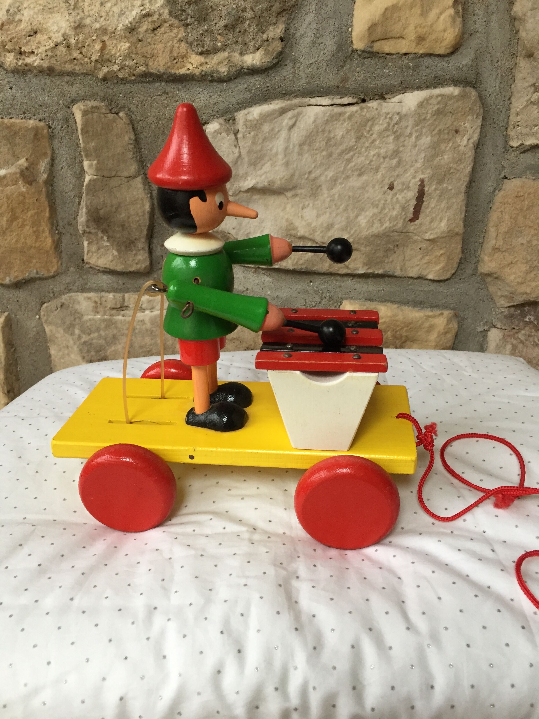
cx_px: 270
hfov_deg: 48.2
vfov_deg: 61.7
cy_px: 360
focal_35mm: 29
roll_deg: +3.3
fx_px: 602
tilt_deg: -24.4
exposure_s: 1/33
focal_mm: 4.15
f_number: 2.2
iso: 160
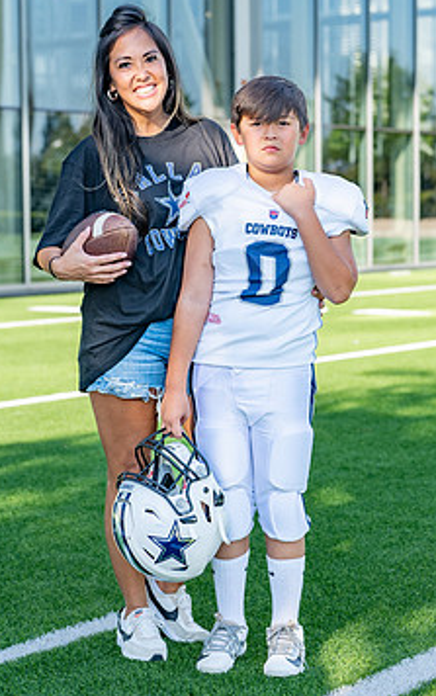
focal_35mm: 89
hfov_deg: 14.7
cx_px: 227
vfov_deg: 23.3
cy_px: 332
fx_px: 1689
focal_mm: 50
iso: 100
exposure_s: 1/500
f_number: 2.8
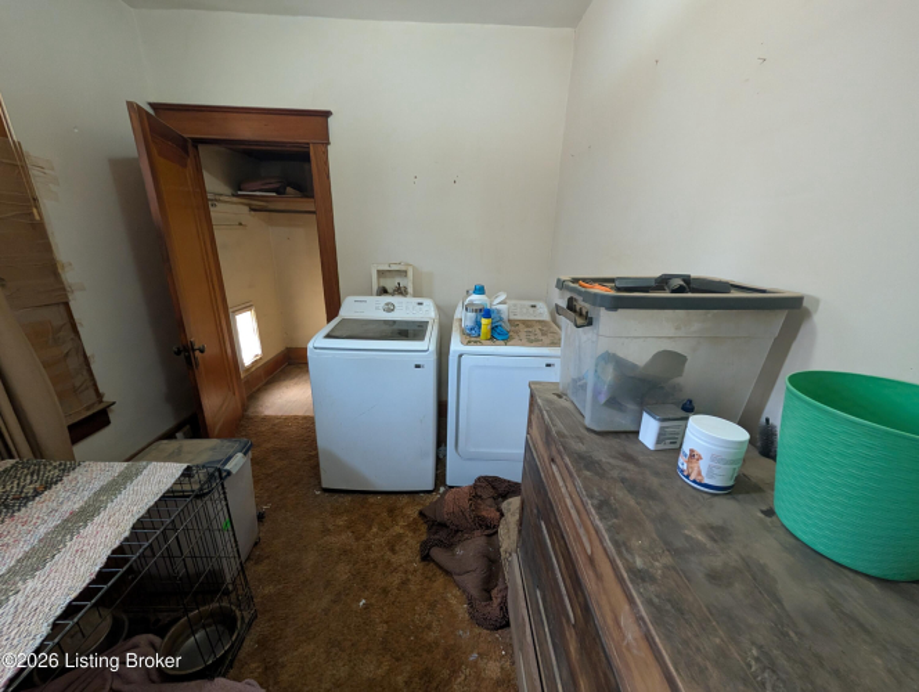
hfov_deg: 110.5
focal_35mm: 12
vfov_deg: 94.6
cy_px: 346
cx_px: 460
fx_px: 319
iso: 557
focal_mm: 2.02
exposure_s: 1/40
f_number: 1.7
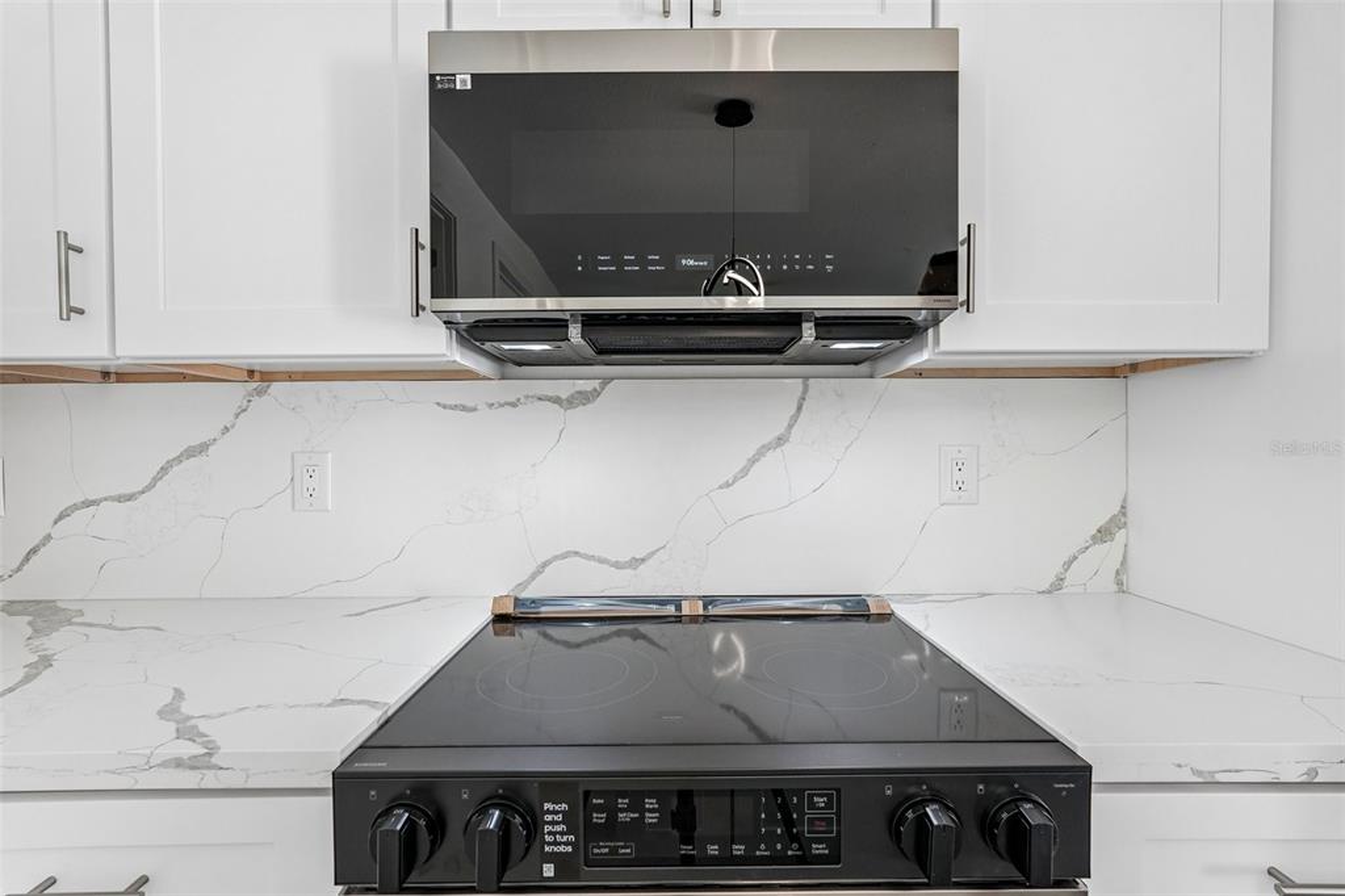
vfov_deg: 73.7
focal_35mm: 16
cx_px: 672
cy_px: 448
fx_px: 598
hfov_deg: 96.8
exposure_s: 1/25
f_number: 8
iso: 400
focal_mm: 16
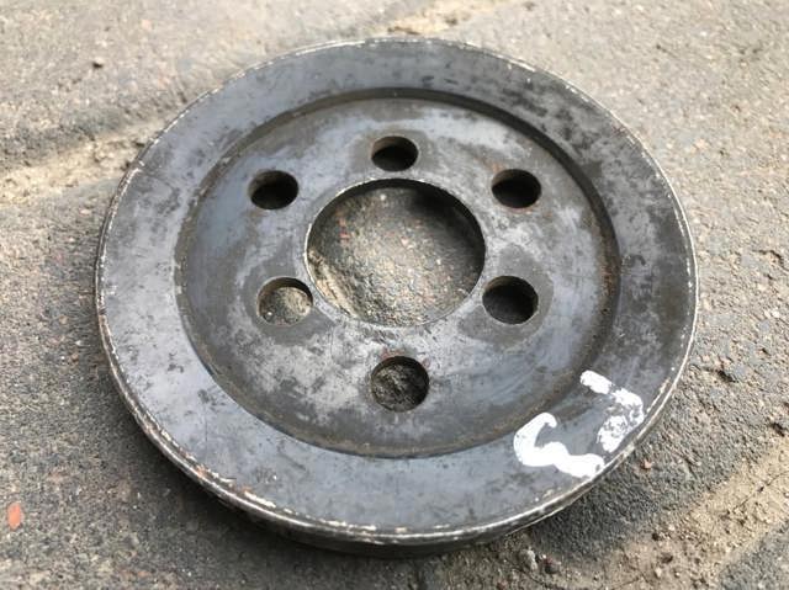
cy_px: 295
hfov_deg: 63.5
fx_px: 638
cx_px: 394
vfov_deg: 49.7
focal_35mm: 28
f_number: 1.8
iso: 20
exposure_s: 1/125
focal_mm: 3.99
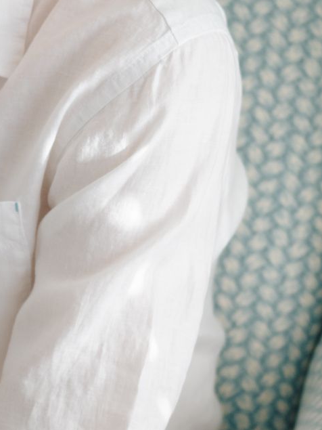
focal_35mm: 210
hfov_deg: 7.0
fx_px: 2605
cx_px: -121
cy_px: 197
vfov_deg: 9.4
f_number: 3.5
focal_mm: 50
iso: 400
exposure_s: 1/500
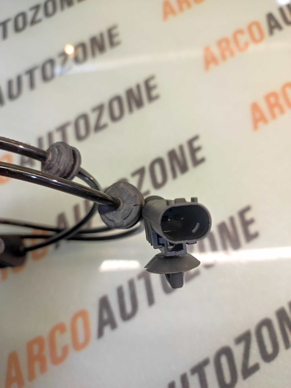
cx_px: 146
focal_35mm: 17
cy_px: 194
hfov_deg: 74.6
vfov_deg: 91.1
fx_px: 191
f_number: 1.79
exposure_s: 1/25
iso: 1657
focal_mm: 4.74
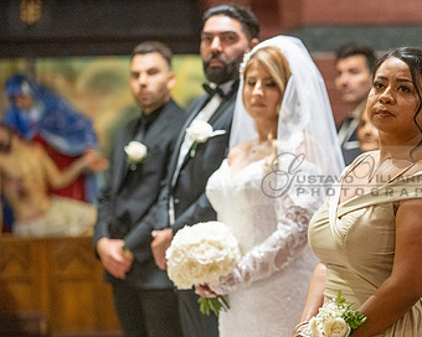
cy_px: 175
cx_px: 359
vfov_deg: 8.8
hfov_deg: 10.9
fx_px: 2198
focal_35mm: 176
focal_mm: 110
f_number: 2.8
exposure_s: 1/250
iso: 3200
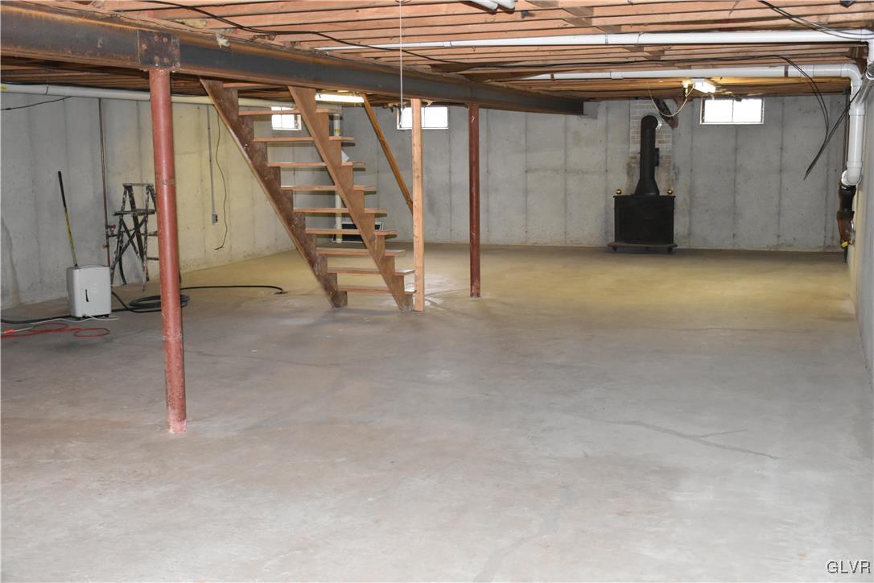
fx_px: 983
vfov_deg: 33.0
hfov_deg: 47.9
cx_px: 437
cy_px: 292
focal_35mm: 40
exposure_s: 1/60
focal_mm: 27
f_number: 4
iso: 2200
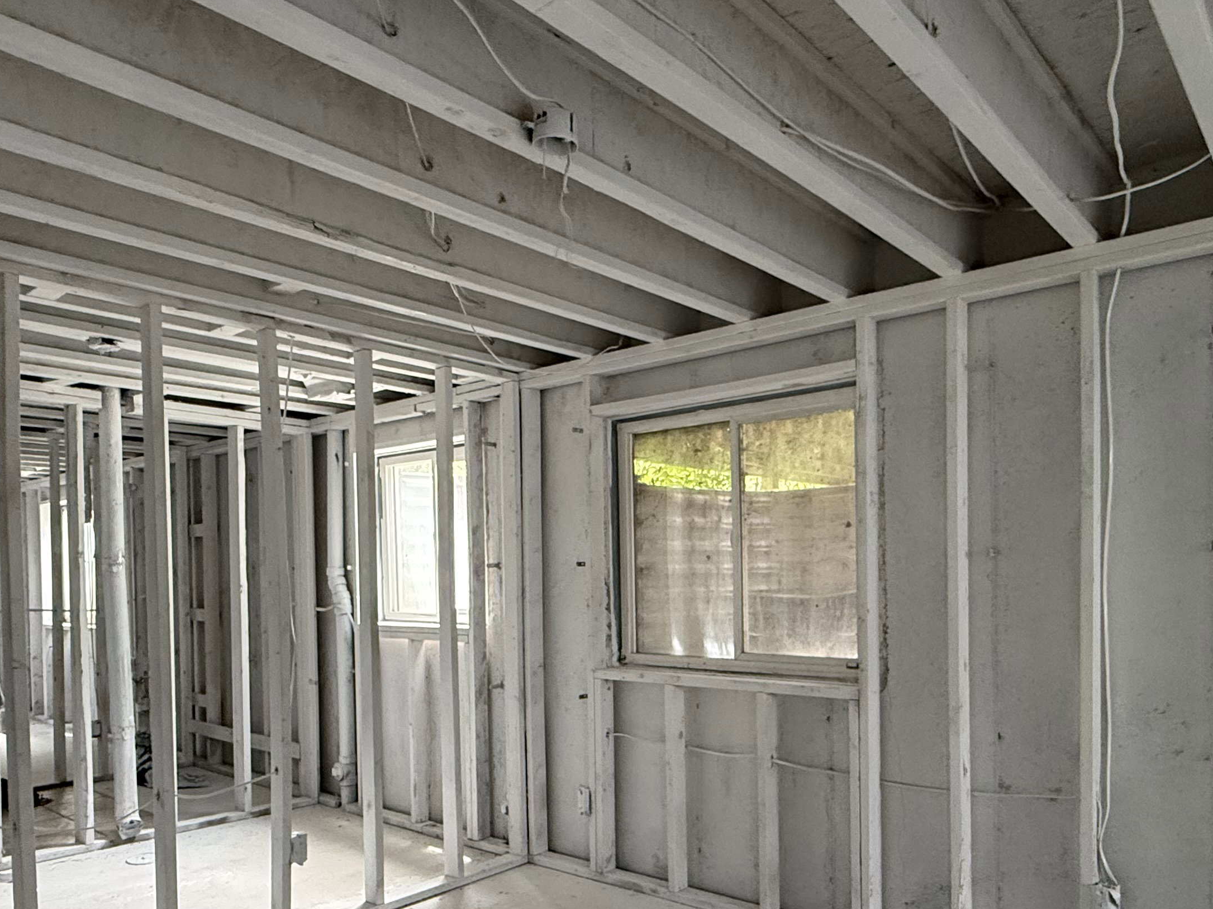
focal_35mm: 26
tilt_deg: -0.4
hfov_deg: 67.2
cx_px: 646
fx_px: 911
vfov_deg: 52.3
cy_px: 586
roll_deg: +0.8
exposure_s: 1/120
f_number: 2.2
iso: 500
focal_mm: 2.22
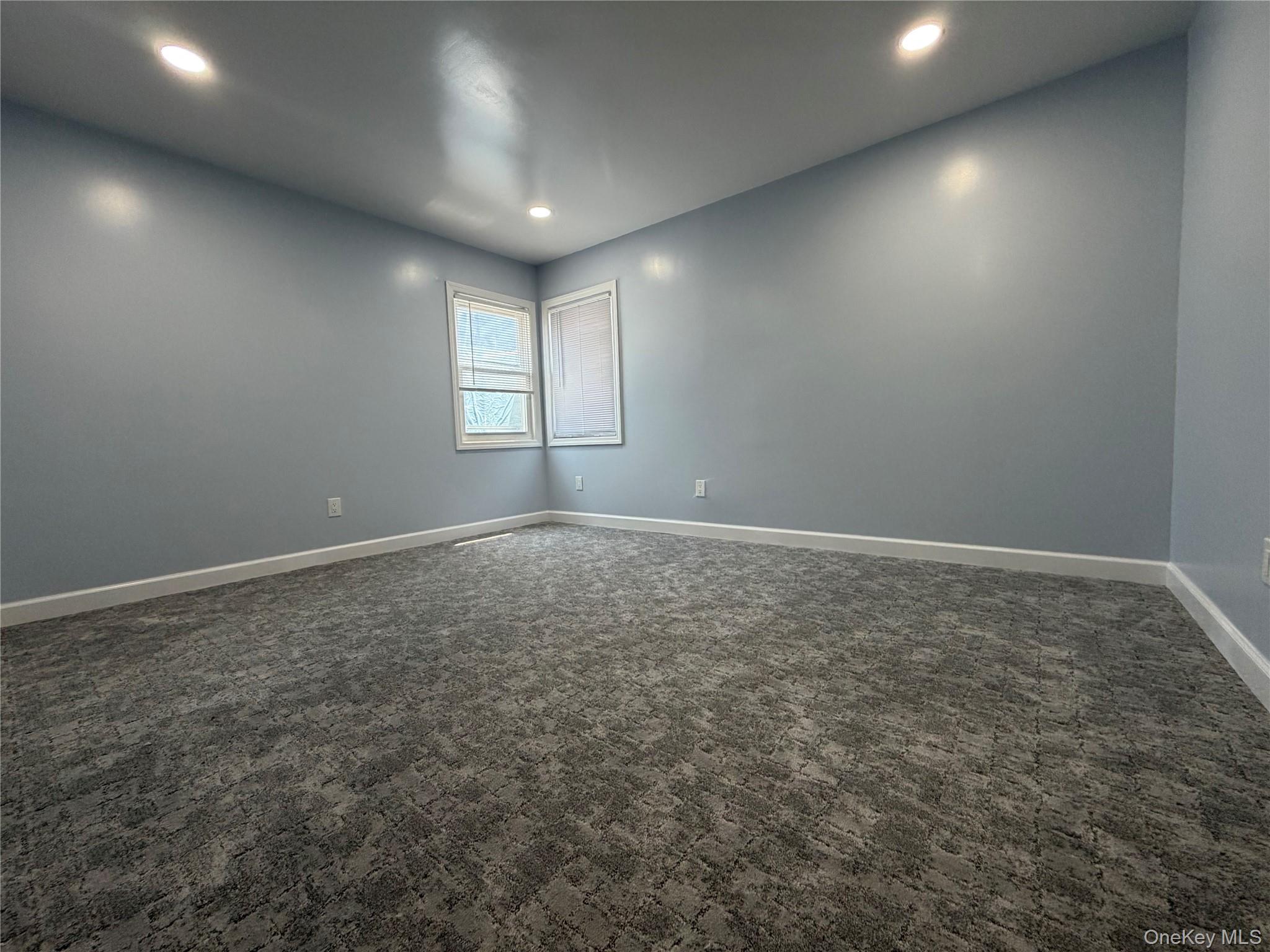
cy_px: 476
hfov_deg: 102.1
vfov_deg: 85.7
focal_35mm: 14
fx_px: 514
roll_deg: +1.9
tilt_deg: -3.6
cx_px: 635
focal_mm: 2.22
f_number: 2.2
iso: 250
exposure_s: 1/121
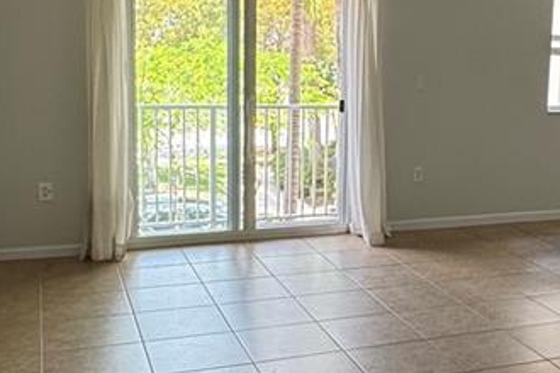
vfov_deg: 25.5
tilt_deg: -9.8
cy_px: 170
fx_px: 824
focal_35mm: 53
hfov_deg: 36.5
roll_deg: -2.0
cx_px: 431
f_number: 2.2
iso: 64
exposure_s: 1/99
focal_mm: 2.22
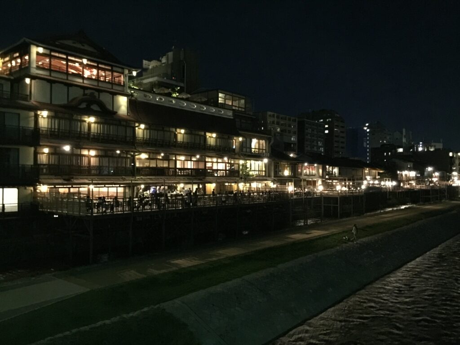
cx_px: 230
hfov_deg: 61.7
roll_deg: -1.3
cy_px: 172
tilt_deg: +0.3
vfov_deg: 48.2
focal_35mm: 29
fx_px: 385
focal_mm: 4.15
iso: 500
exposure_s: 1/4
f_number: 2.2
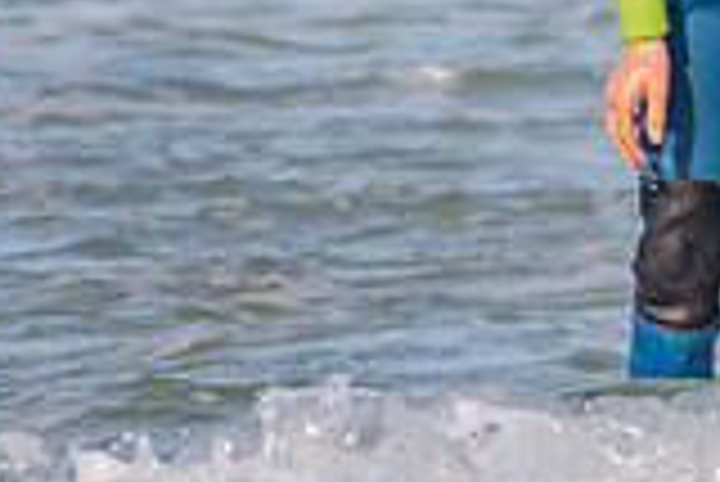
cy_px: -61
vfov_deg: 0.7
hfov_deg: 1.1
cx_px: 876
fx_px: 37313
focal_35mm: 1864
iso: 220
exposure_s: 1/2000
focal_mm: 420
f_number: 5.6
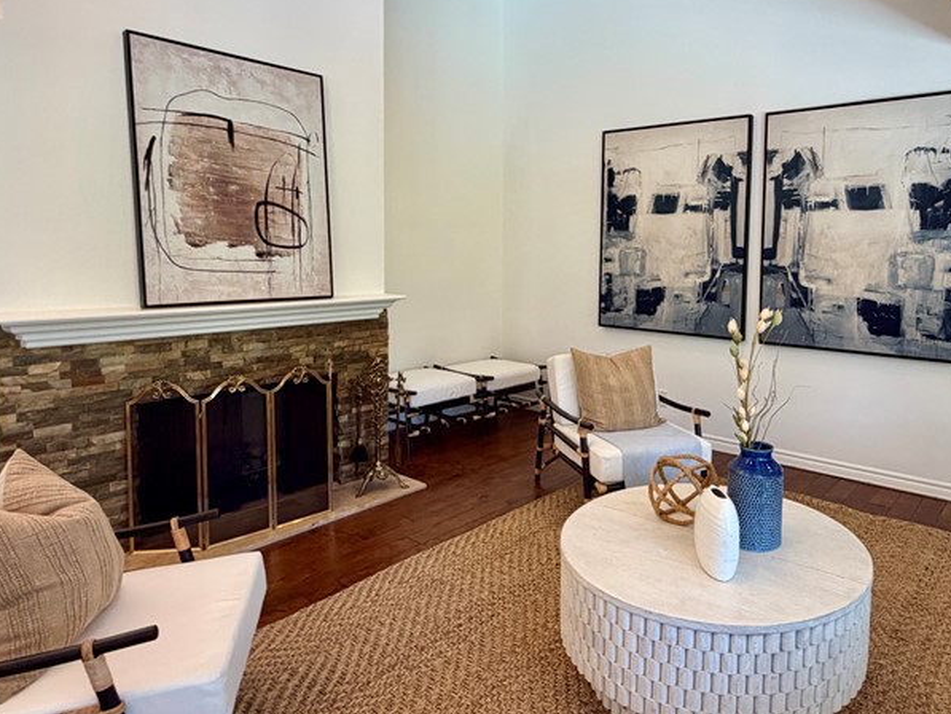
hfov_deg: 70.2
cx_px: 604
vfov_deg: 56.5
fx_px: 659
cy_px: 295
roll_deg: -0.6
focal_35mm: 24
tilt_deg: -4.1
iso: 160
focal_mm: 2.22
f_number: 2.2
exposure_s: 1/120
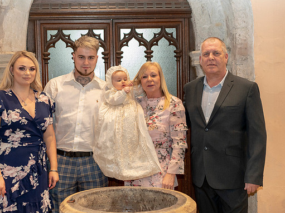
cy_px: 107
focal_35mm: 60
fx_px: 494
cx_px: 125
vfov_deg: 24.4
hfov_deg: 32.2
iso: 3200
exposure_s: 1/160
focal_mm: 55
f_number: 4
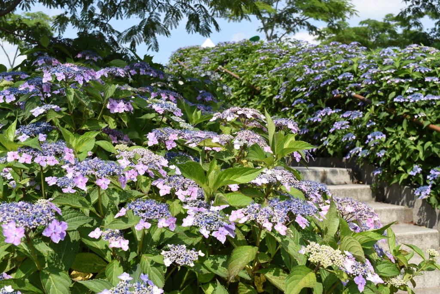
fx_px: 532
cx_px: 220
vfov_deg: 30.9
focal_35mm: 44
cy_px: 147
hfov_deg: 44.9
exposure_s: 1/1250
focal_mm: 29
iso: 500
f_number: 8
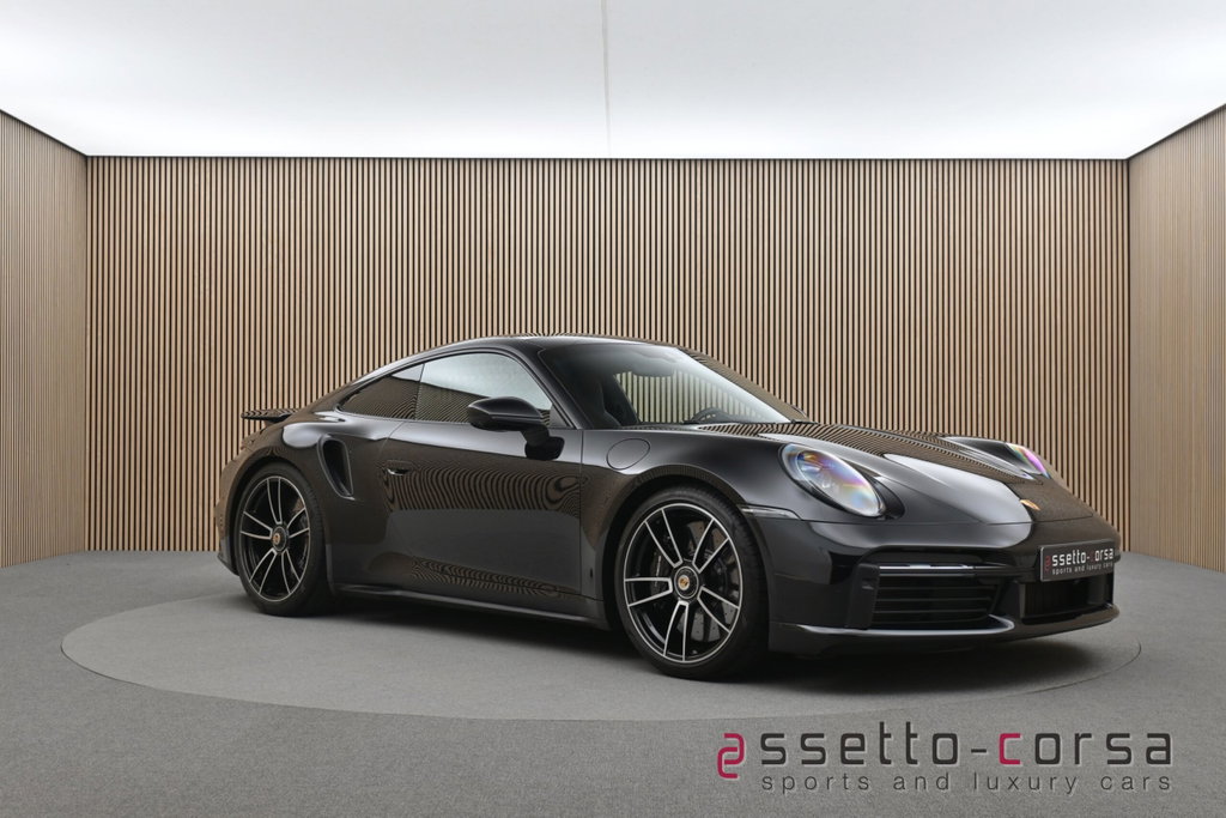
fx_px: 1405
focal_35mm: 41
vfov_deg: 32.5
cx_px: 613
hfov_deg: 47.1
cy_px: 409
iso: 450
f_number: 4.5
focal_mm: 27.5
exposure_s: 1/40
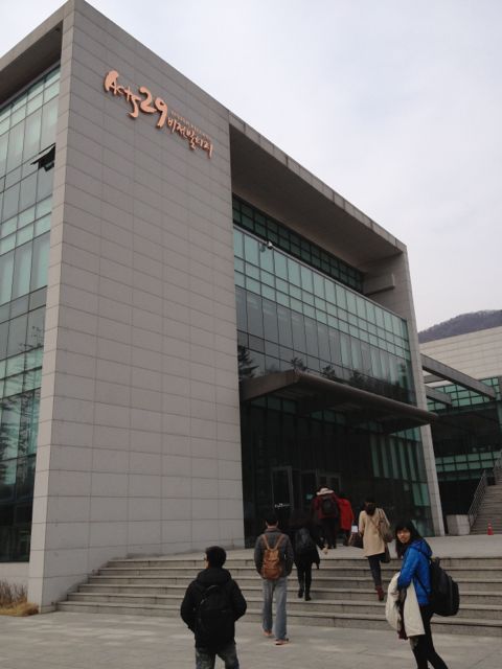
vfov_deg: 52.6
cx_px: 251
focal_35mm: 35
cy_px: 334
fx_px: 677
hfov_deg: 40.7
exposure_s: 1/1783
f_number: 2.4
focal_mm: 4.28
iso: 50
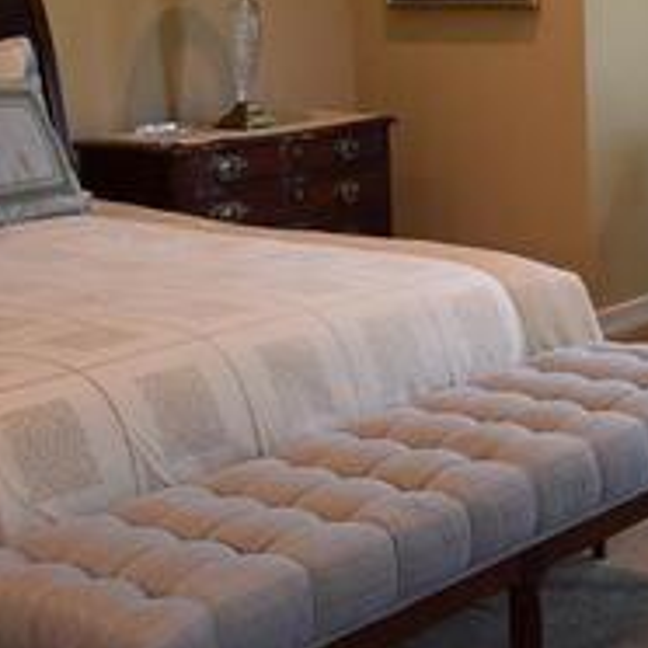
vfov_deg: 21.6
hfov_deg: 19.8
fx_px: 1673
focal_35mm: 79
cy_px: 111
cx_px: 888
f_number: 4
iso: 720
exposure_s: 1/60
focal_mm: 18
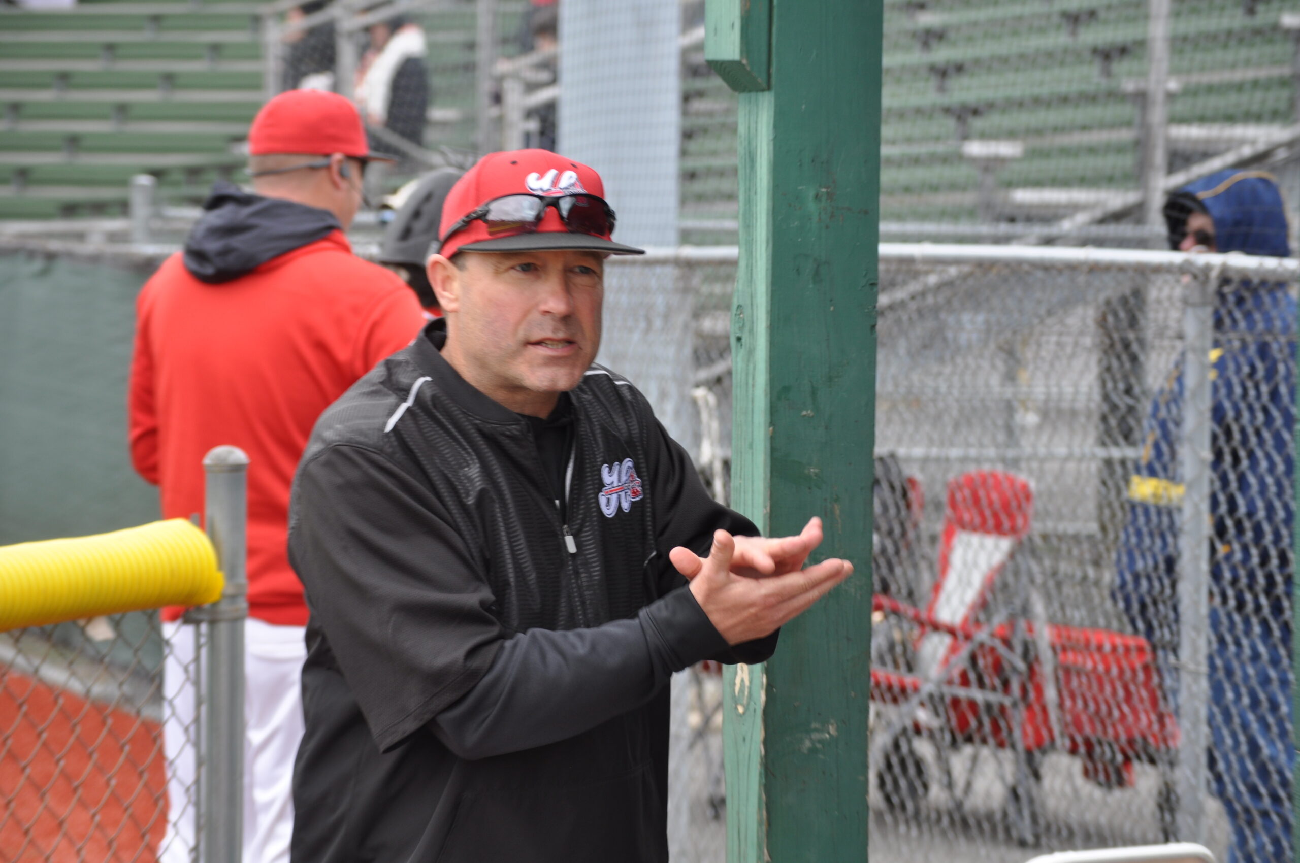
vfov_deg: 8.3
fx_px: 5951
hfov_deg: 12.5
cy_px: 432
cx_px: 650
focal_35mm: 165
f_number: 6.3
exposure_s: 1/160
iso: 200
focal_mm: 110
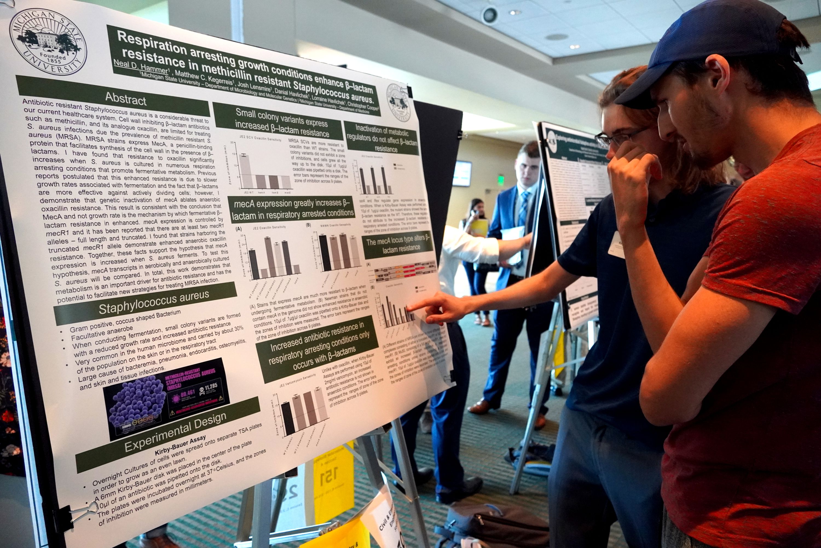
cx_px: 410
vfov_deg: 47.9
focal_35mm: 27
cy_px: 274
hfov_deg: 67.4
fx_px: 616
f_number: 4
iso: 4000
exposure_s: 1/160
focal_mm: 18
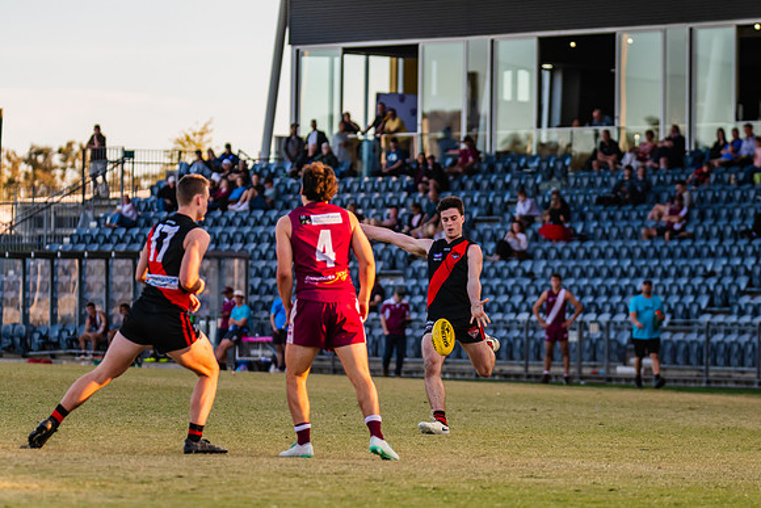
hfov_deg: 9.0
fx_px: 4840
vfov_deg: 6.0
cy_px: 265
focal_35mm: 229
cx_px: 441
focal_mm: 195
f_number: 4
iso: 900
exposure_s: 1/1250
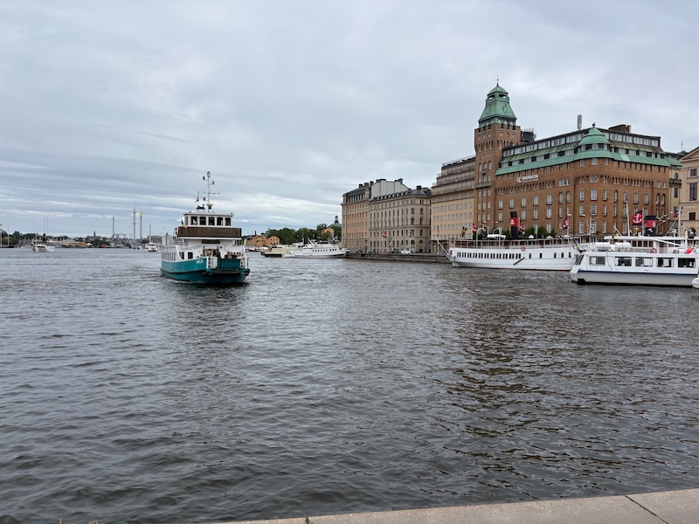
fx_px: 525
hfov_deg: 67.3
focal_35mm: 26
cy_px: 262
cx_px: 350
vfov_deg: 53.1
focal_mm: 5.96
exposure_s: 1/2865
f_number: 1.6
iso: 50
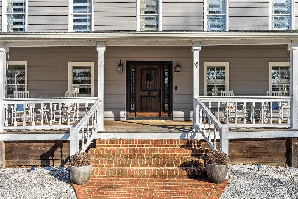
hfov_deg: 58.7
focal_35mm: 32
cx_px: 149
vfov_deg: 41.1
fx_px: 265
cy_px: 100
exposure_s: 1/160
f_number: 8
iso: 800
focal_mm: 32
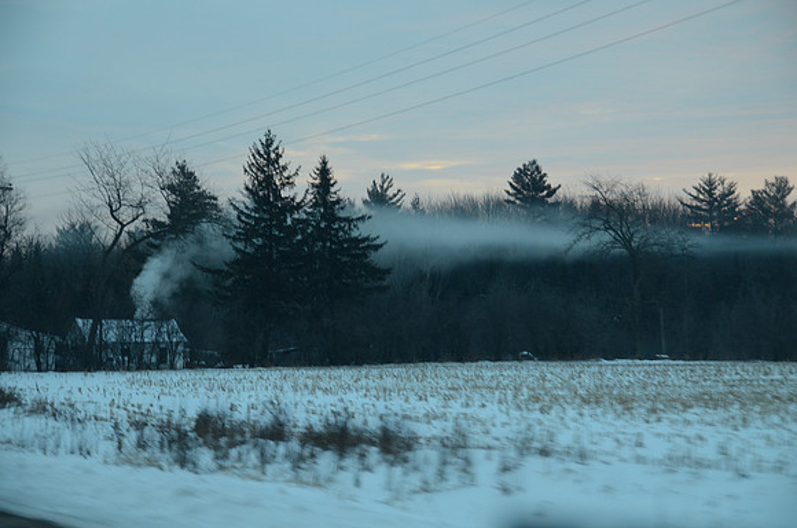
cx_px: 398
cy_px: 264
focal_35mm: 98
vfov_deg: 14.0
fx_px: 2154
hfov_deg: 21.0
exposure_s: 1/80
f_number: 5
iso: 450
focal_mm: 65
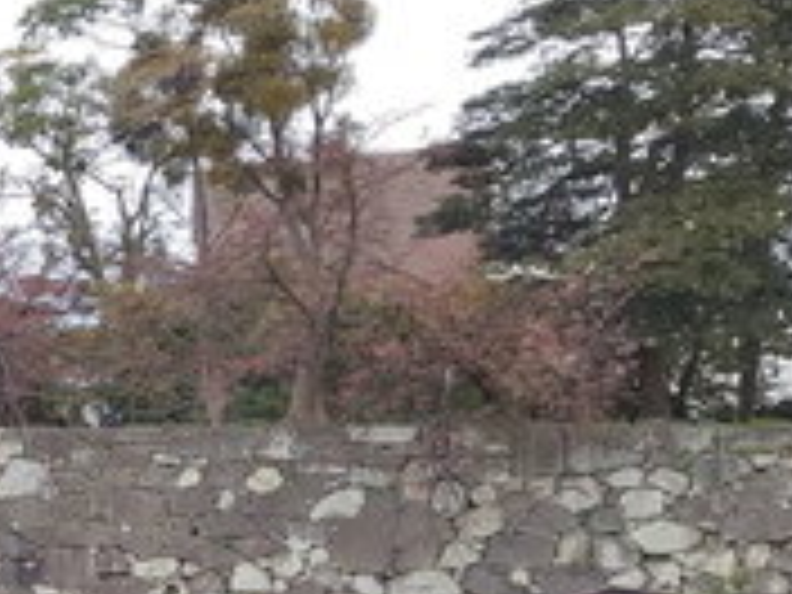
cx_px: -814
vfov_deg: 16.0
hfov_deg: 16.3
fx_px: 2082
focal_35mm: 91
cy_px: 536
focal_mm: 3.45
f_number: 1.94
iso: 28
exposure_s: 1/186
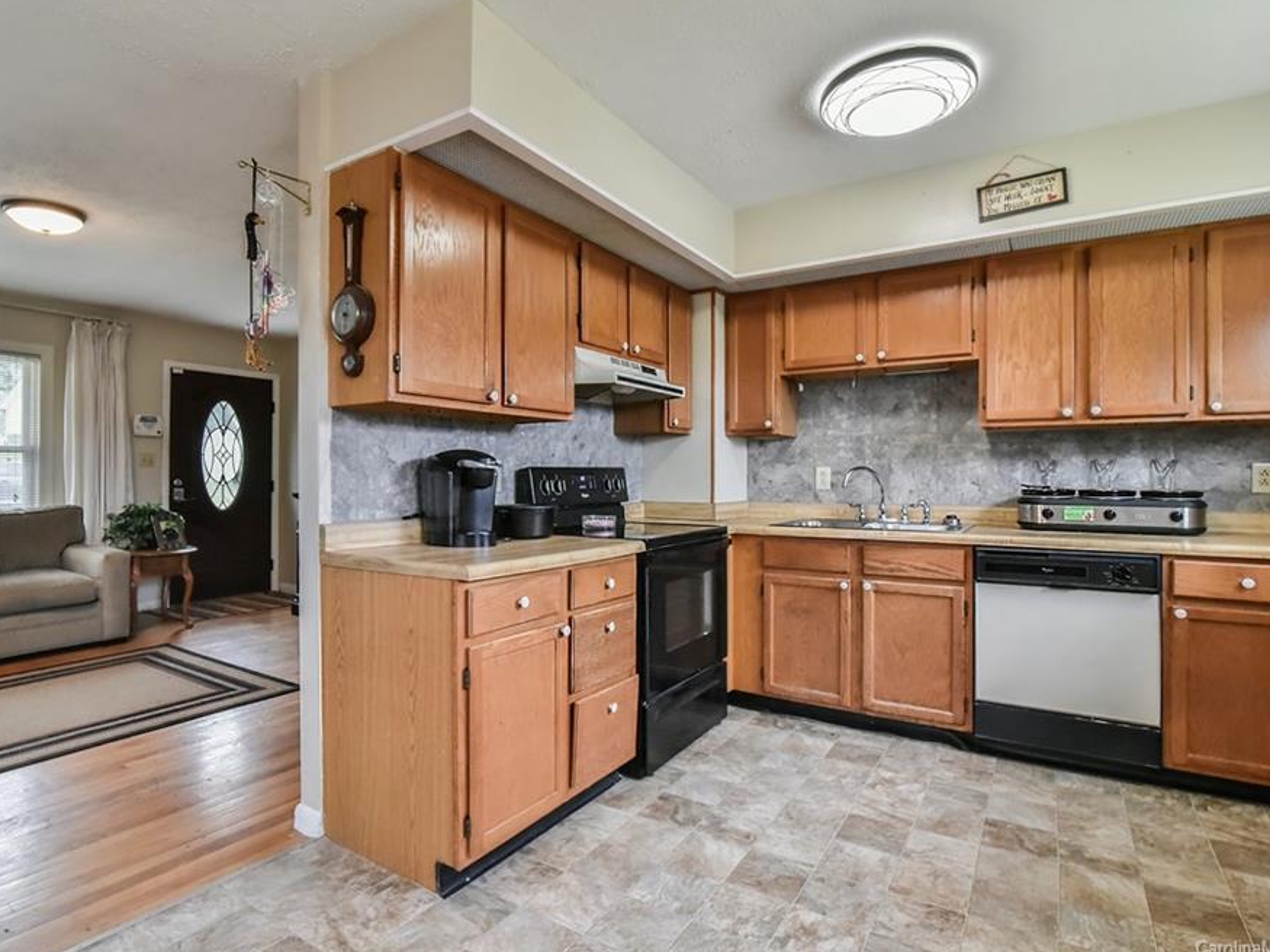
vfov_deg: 71.6
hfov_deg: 87.7
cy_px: 465
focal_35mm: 18
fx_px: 660
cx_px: 610
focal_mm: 16
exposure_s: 1/125
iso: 4000
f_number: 11
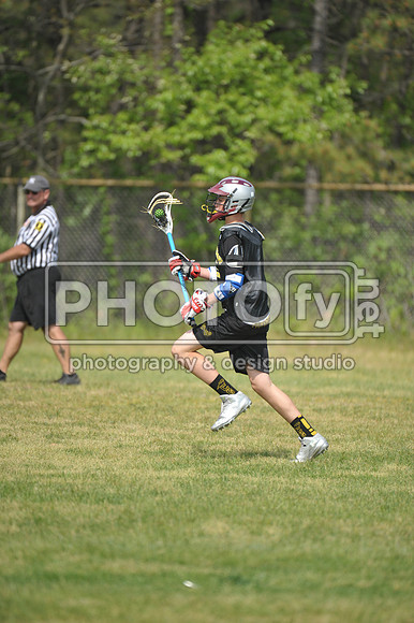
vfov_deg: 5.2
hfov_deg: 3.4
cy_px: 312
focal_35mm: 400
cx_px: 207
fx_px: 6908
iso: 640
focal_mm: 400
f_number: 4
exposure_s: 1/2500
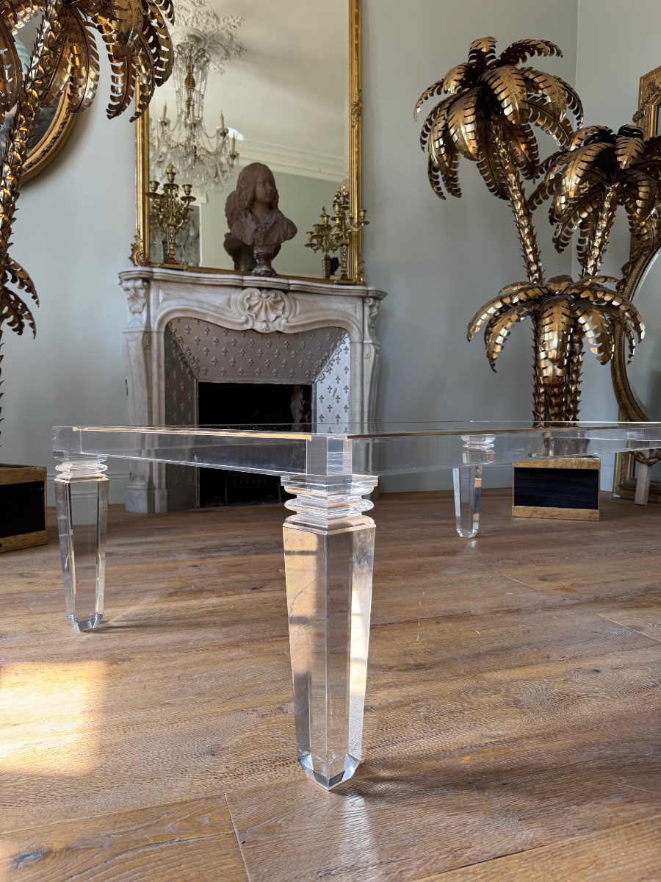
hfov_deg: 56.8
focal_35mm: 24
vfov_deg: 71.6
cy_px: 441
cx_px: 330
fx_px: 611
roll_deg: -0.1
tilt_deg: -2.6
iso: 80
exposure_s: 1/121
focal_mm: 6.76
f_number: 1.78
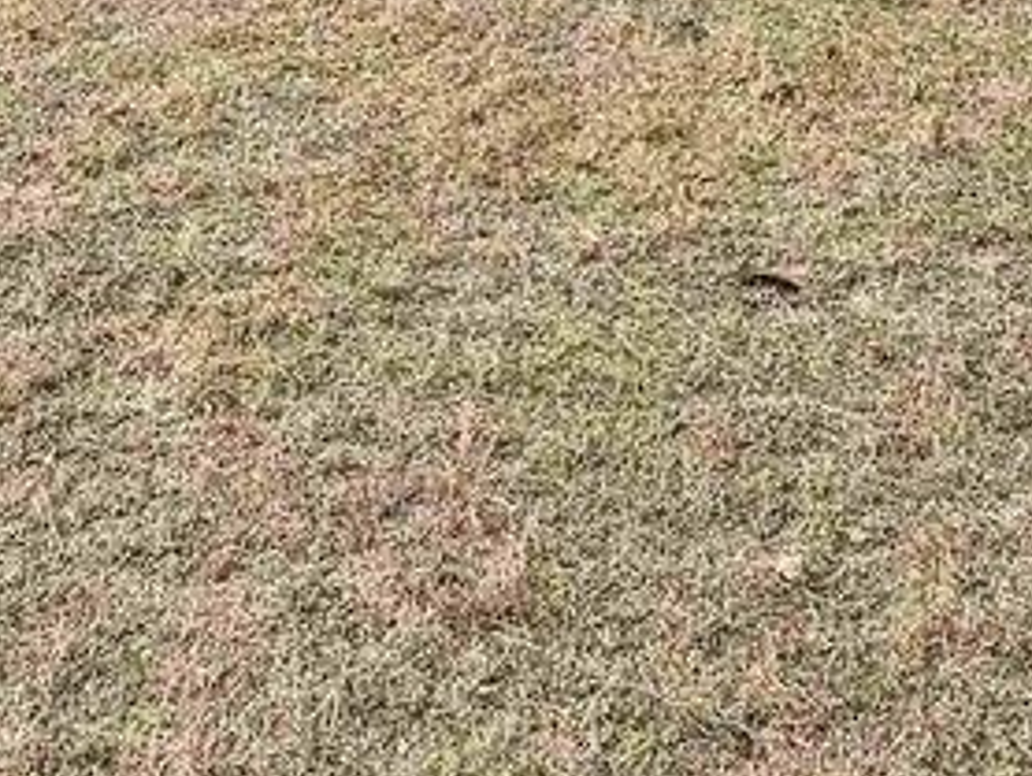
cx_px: 527
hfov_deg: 32.7
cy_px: -429
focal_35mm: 59
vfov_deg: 20.7
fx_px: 1760
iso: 52
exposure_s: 1/3600
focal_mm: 2.35
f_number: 2.2
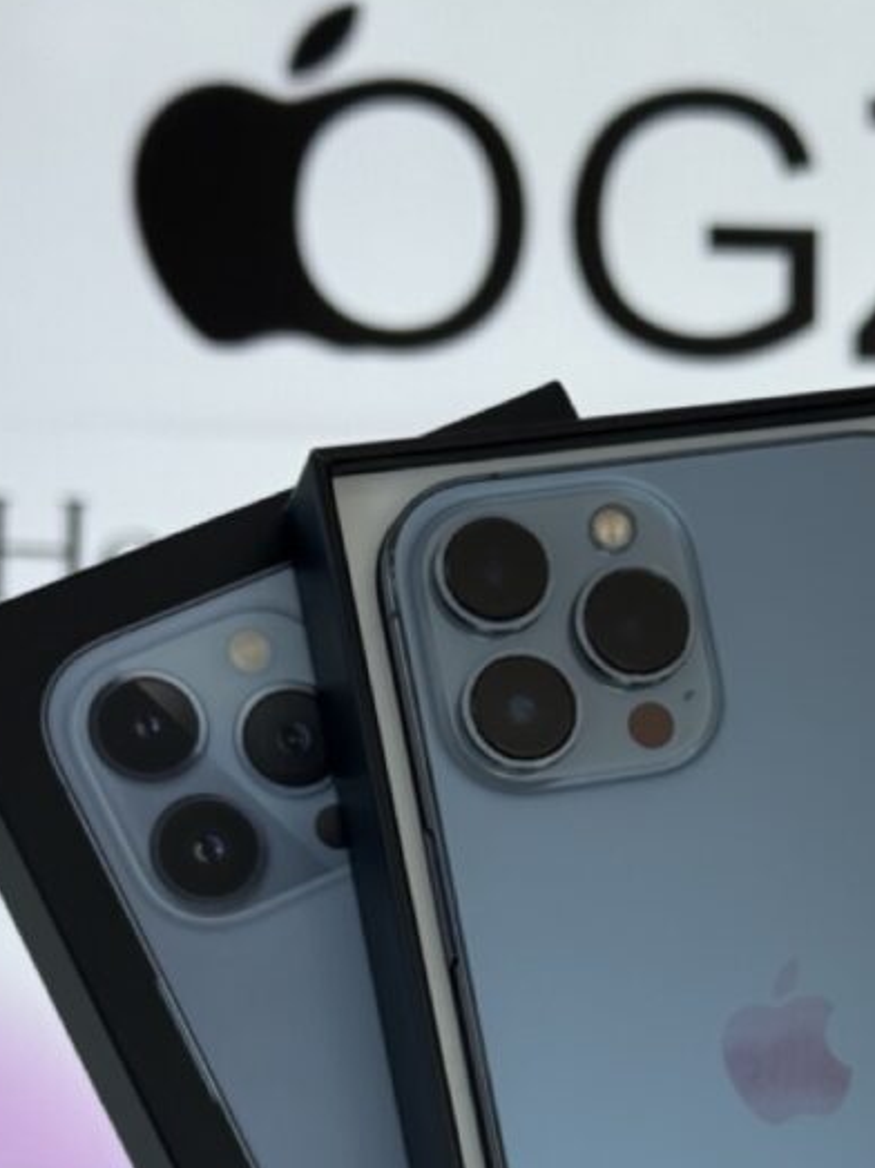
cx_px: 645
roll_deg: -0.6
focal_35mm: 94
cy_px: 936
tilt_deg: +6.4
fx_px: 3169
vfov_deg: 20.6
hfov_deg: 15.7
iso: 64
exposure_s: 1/1307
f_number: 1.78
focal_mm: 6.76
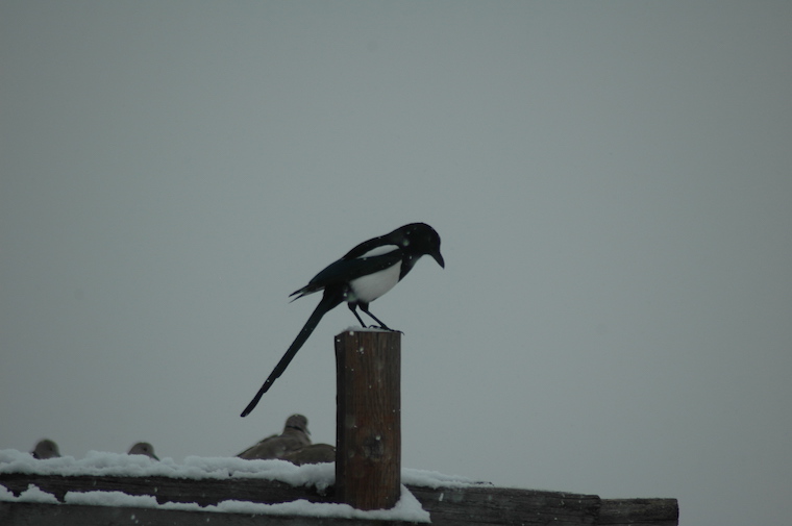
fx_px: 9889
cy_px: 263
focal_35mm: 450
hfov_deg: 4.6
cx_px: 396
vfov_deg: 3.0
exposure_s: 1/1000
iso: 200
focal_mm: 300
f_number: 5.6
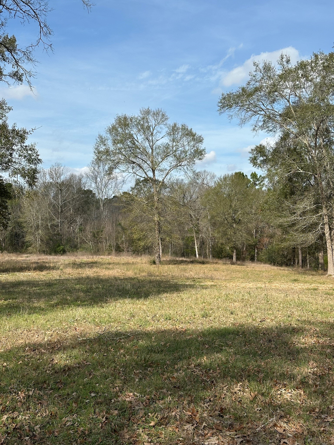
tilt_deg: +1.6
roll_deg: -0.8
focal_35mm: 48
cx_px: 167
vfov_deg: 39.7
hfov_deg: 30.3
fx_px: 618
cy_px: 222
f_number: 1.78
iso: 64
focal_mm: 6.86
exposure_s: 1/4367
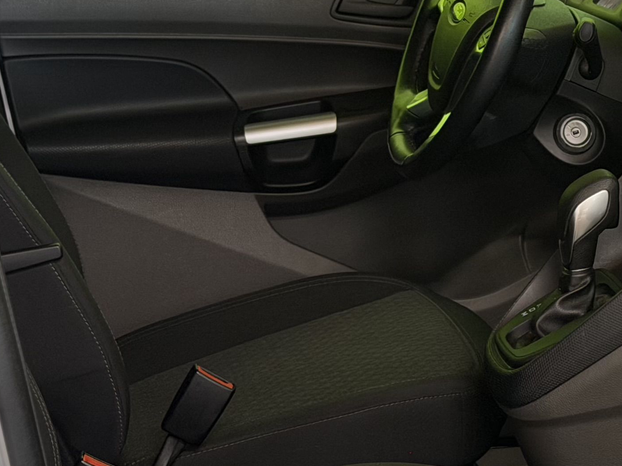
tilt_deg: -12.8
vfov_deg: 10.7
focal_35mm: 138
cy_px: 149
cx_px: 578
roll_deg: +1.0
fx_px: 2480
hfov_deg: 14.1
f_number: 1.78
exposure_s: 1/60
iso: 200
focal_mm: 6.76
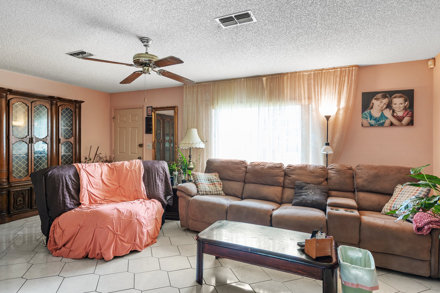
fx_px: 232
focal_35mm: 19
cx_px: 220
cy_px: 146
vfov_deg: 64.5
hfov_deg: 86.9
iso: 320
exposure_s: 2
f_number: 8
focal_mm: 19
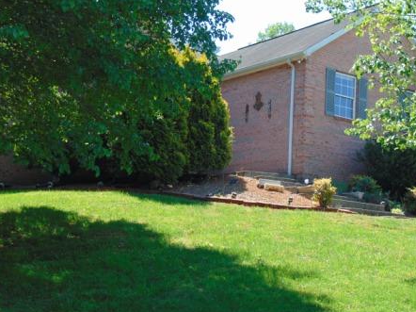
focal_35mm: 72
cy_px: 156
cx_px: 209
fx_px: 865
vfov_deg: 20.4
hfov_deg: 27.0
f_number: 3.7
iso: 80
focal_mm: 12.8
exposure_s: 1/250
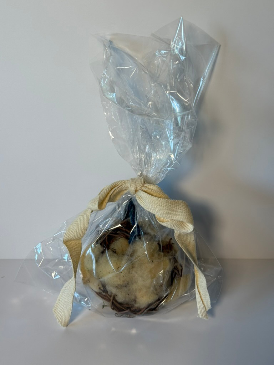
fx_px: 507
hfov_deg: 30.3
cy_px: 182
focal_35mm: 48
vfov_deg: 39.7
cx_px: 137
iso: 50
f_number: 1.78
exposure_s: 1/120
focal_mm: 6.76
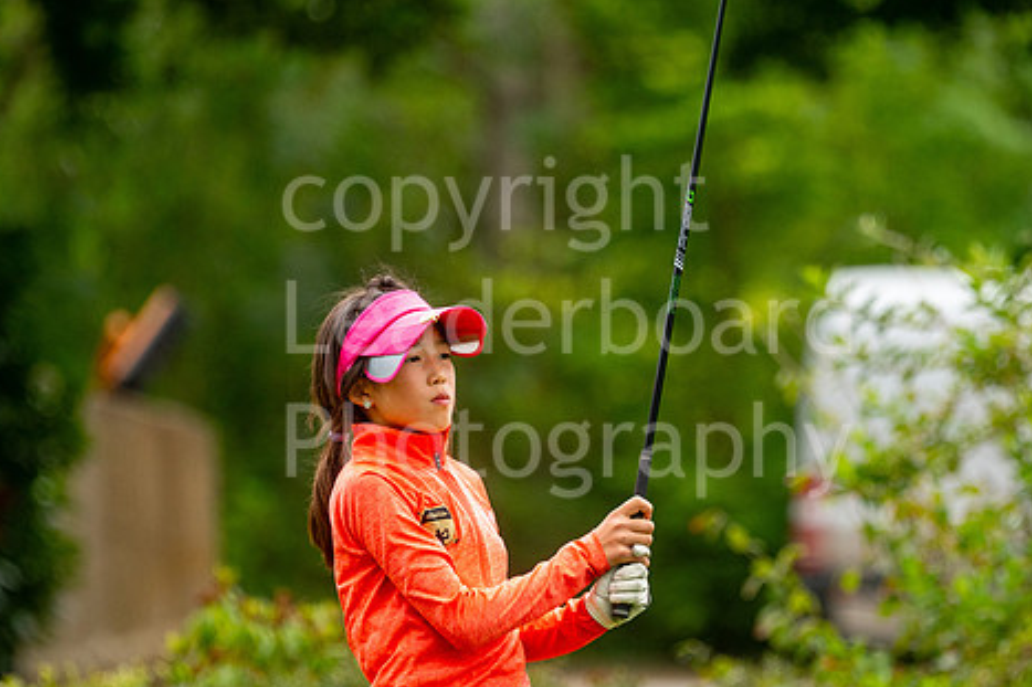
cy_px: 338
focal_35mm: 559
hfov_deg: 3.7
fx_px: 16018
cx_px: 572
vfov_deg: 2.5
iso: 320
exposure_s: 1/1600
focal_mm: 300
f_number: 4
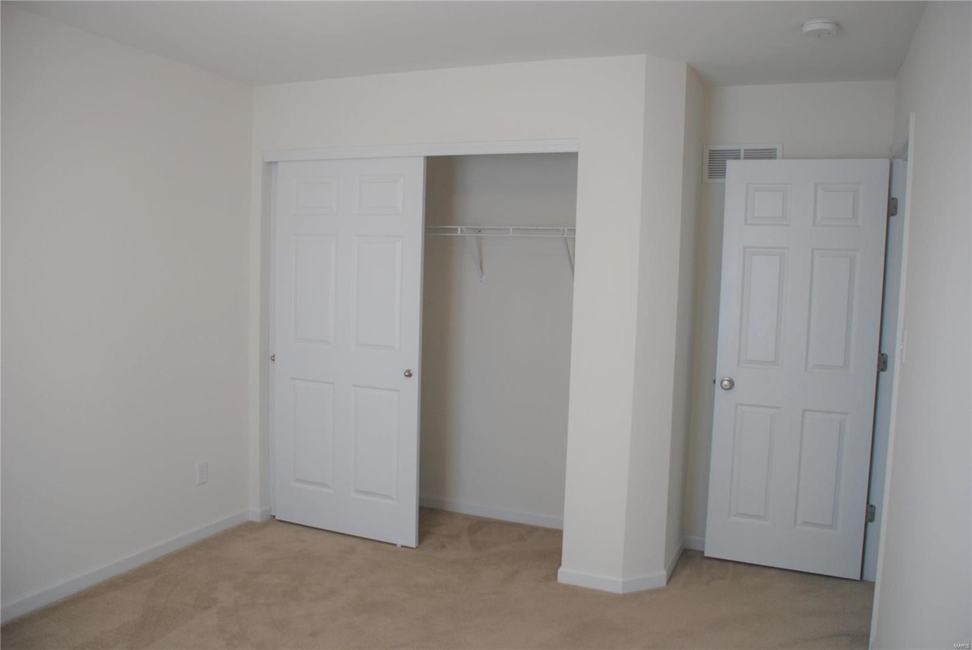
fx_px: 811
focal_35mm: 30
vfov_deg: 43.7
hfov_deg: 61.9
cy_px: 325
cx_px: 486
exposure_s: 1/60
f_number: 4
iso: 200
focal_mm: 20
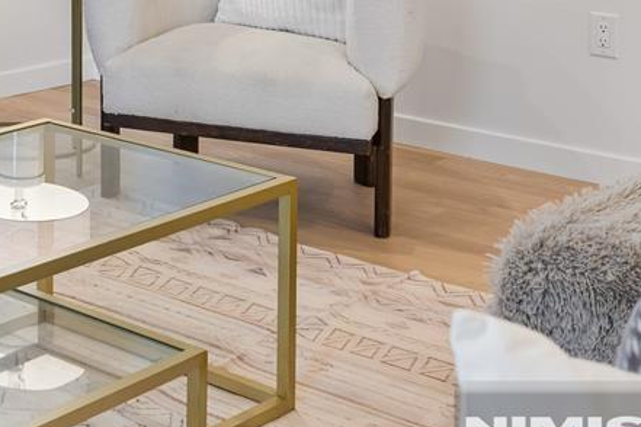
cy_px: -16
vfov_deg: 16.8
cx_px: -84
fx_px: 1407
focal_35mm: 79
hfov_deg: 23.8
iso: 1250
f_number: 8
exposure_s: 1/50
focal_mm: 34
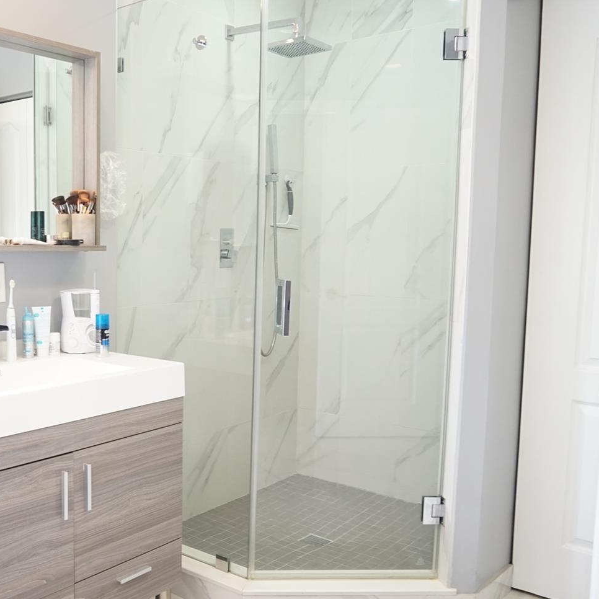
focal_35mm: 38
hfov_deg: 42.0
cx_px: 122
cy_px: 319
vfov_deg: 43.8
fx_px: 744
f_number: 3.5
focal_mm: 18
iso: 640
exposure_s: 1/60
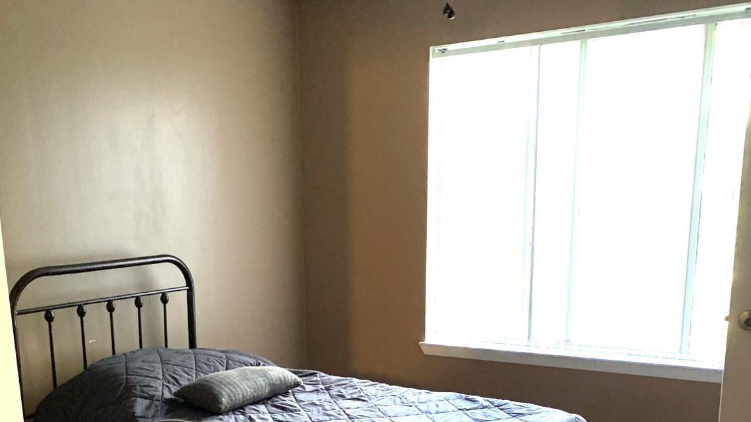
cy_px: 386
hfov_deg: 50.3
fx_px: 796
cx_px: 321
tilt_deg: -14.3
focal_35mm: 40
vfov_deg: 28.5
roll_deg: +2.1
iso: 250
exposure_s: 1/40
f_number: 1.8
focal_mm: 4.25
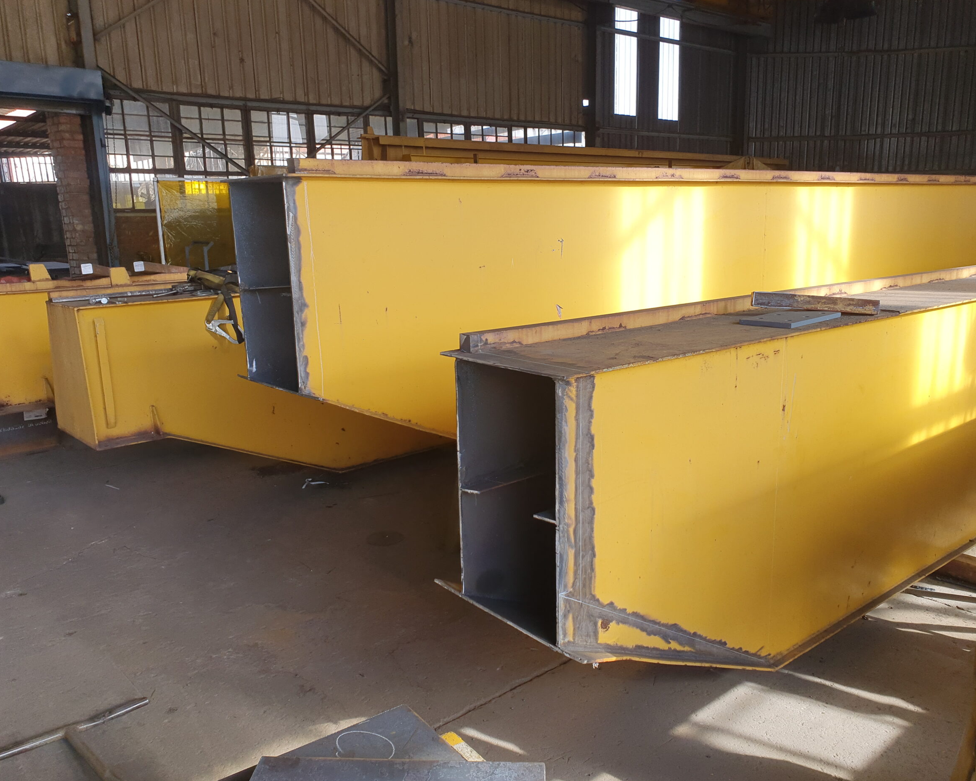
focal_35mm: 28
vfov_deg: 51.5
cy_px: 396
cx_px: 510
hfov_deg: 62.2
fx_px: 809
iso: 50
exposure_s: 1/224
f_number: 2.4
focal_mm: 4.32
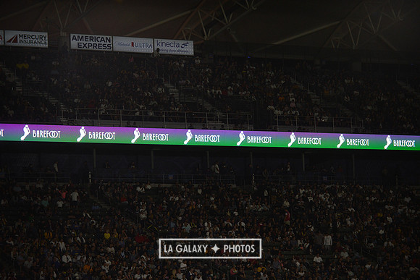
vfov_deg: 8.9
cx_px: 210
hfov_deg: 13.2
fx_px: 1809
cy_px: 140
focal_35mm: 155
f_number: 2.8
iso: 1600
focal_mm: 155
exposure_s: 1/3200
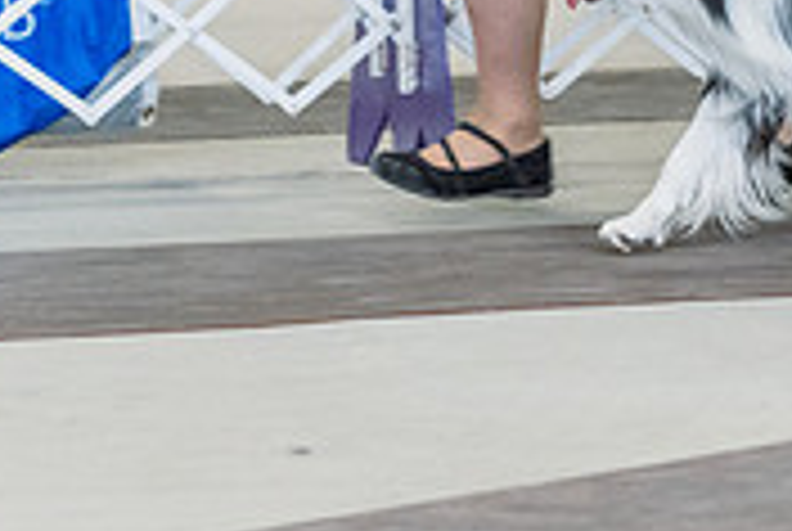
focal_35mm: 365
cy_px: -317
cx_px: 698
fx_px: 8043
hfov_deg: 5.6
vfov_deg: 3.8
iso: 6400
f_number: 4
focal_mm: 111
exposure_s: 1/400
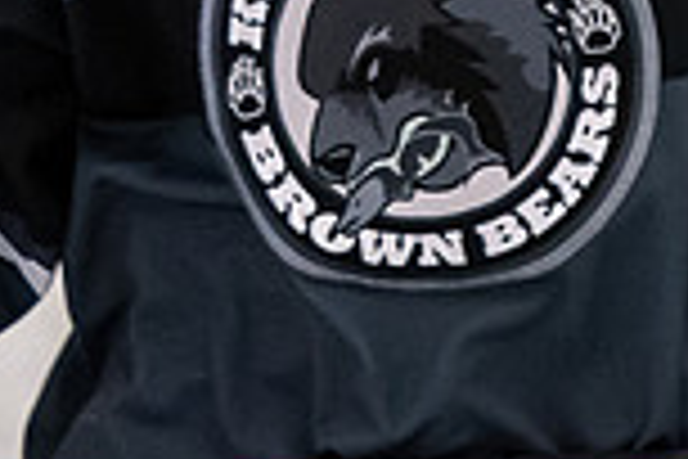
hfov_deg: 1.4
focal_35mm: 1485
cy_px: -519
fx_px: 28378
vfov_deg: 0.9
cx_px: 211
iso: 2000
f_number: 2.8
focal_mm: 200
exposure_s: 1/800
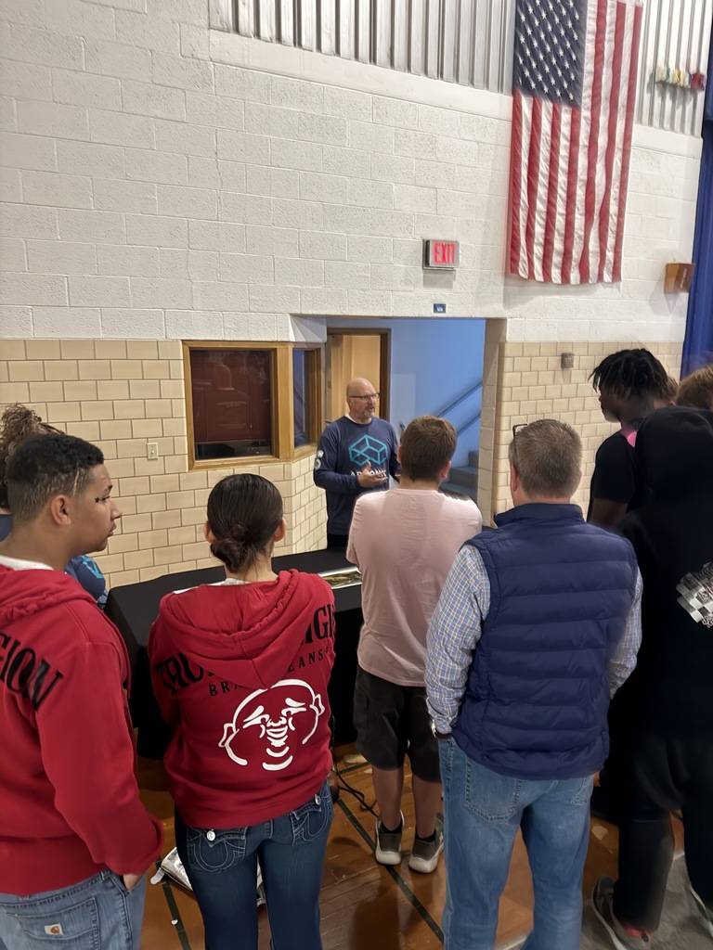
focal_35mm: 24
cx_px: 356
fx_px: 659
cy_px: 475
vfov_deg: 71.6
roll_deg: -0.2
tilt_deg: -16.5
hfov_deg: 56.8
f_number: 1.78
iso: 640
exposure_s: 1/60
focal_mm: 6.76
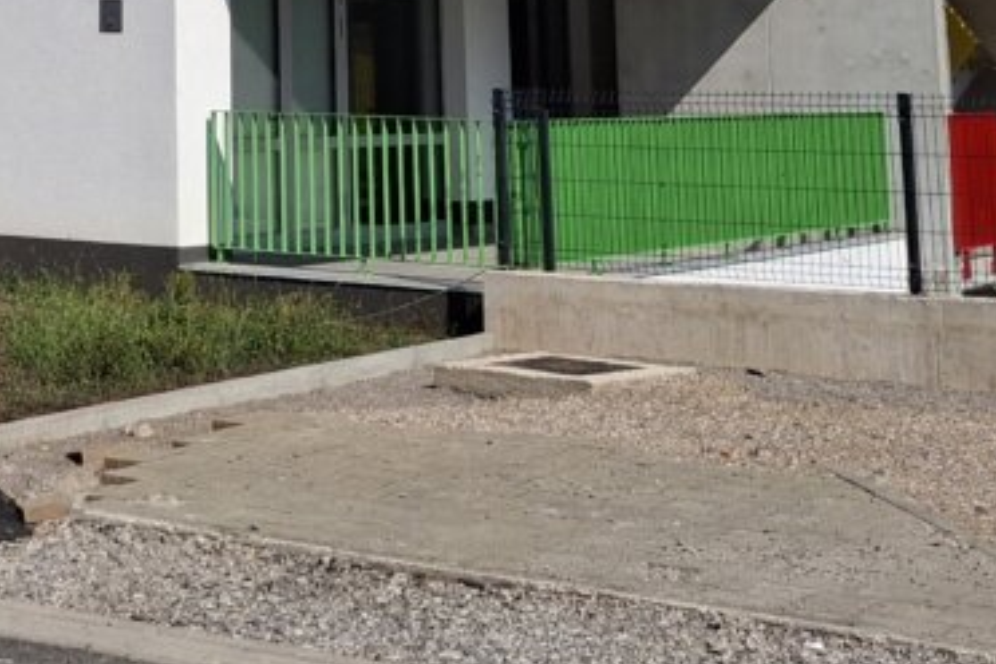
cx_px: -35
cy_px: -443
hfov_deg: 22.1
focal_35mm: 88
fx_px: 2434
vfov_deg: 14.1
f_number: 1.8
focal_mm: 4.69
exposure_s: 1/3040
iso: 32
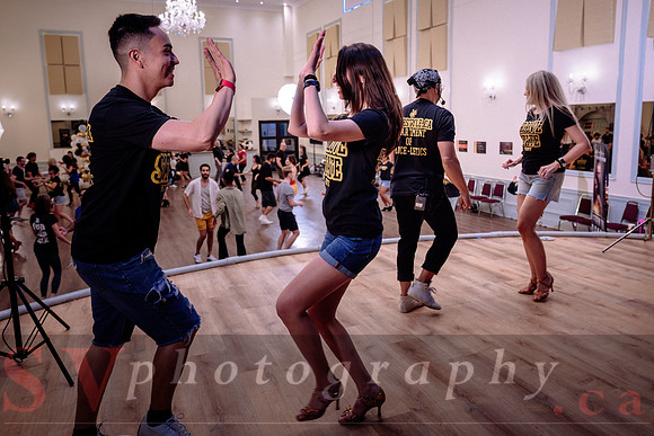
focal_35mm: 27
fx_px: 492
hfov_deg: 67.2
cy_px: 194
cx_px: 327
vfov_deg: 47.7
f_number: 4
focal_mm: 24
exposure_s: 1/160
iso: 1600
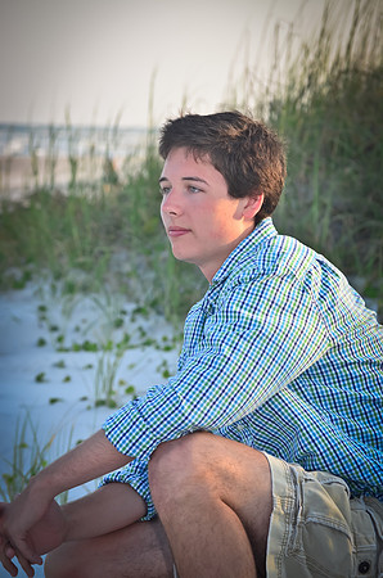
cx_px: 192
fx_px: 2212
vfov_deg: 14.9
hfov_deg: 9.9
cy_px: 289
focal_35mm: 138
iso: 200
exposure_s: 1/200
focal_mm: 92
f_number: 7.1
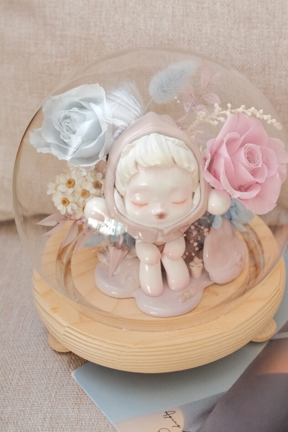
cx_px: 221
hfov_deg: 20.7
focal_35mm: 65
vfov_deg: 30.5
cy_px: 115
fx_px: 780
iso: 2000
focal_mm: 27.6
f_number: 4
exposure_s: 1/100
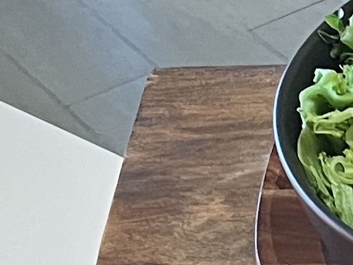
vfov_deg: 6.5
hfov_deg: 9.0
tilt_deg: -51.2
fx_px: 2079
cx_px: 764
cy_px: 837
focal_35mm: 204
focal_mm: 5.7
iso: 320
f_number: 1.5
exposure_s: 1/50
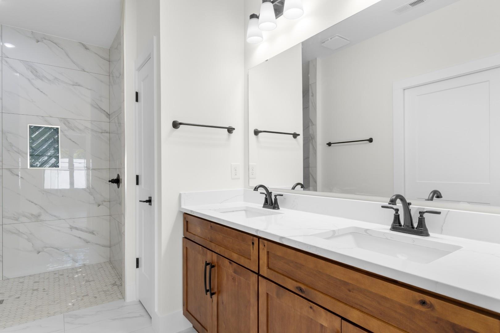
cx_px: 250
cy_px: 166
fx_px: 264
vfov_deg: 64.6
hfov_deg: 86.9
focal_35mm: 19
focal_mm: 13
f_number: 4.8
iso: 100
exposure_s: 1/40
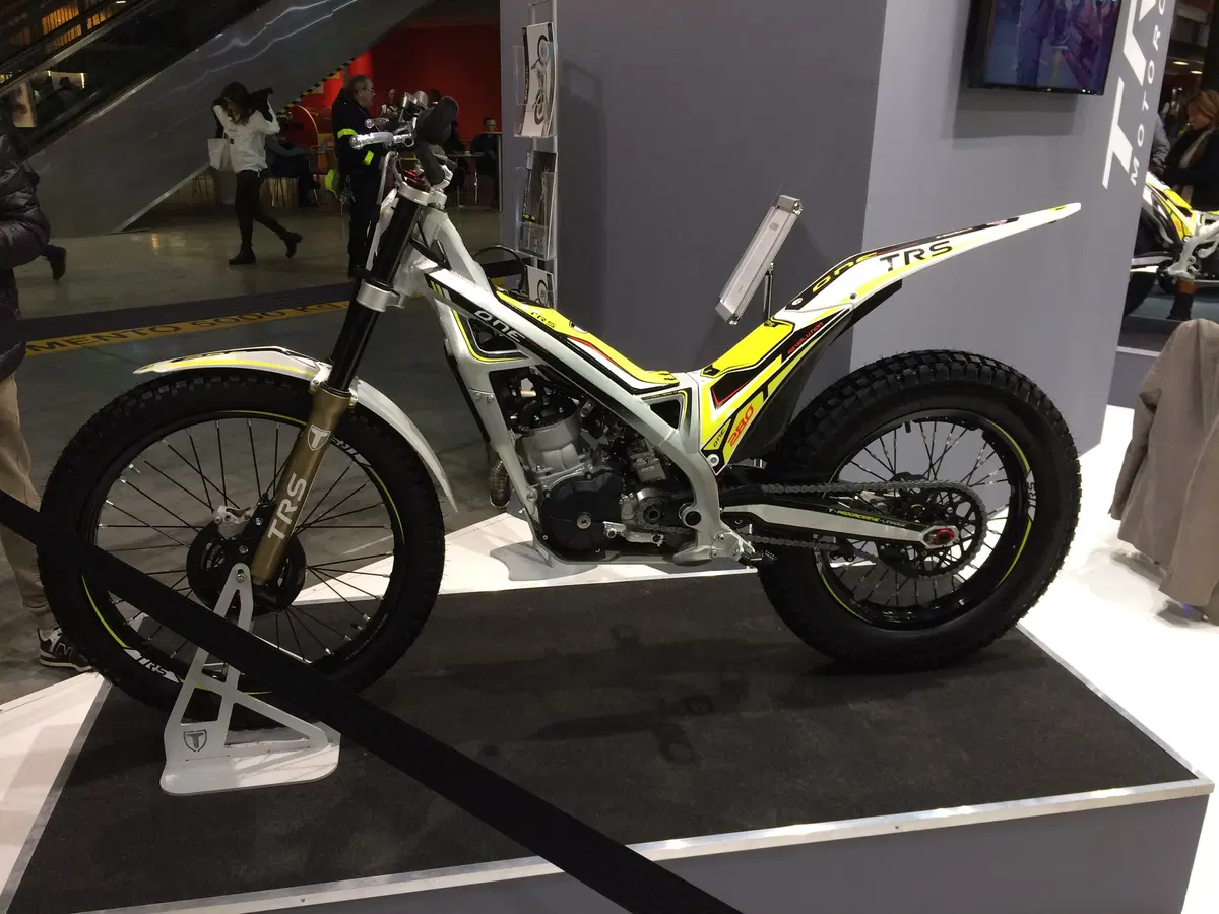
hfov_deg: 61.7
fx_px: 1021
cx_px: 610
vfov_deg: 48.2
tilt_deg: -19.4
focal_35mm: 29
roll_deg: +0.2
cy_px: 457
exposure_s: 1/33
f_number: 2.2
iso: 50
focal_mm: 4.15
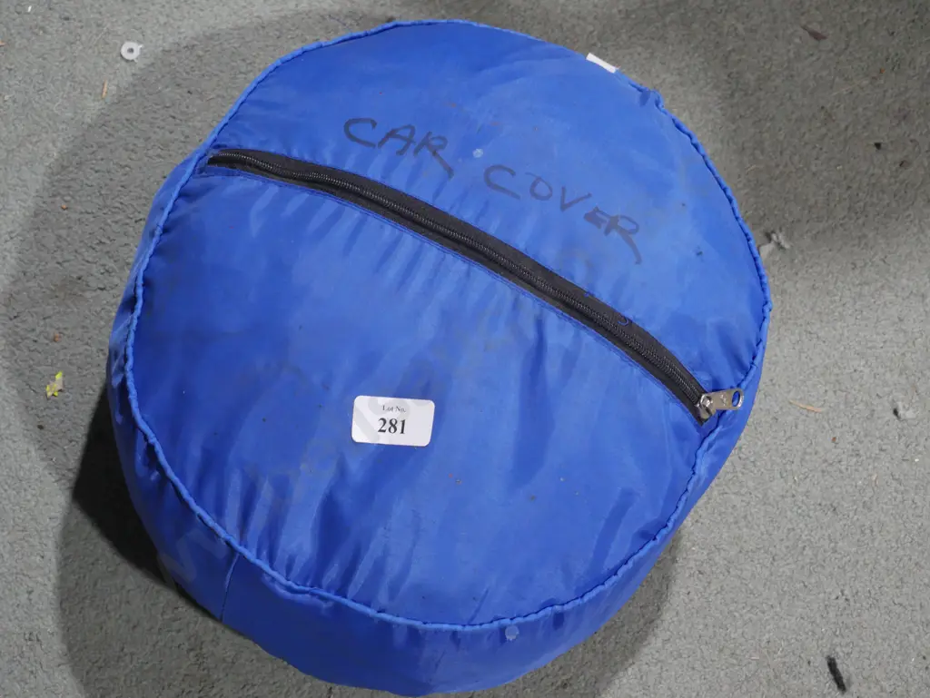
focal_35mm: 70
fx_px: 1882
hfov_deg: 27.8
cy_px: 349
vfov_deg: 21.0
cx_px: 465
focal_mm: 35
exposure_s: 1/80
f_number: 5.5
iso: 1600
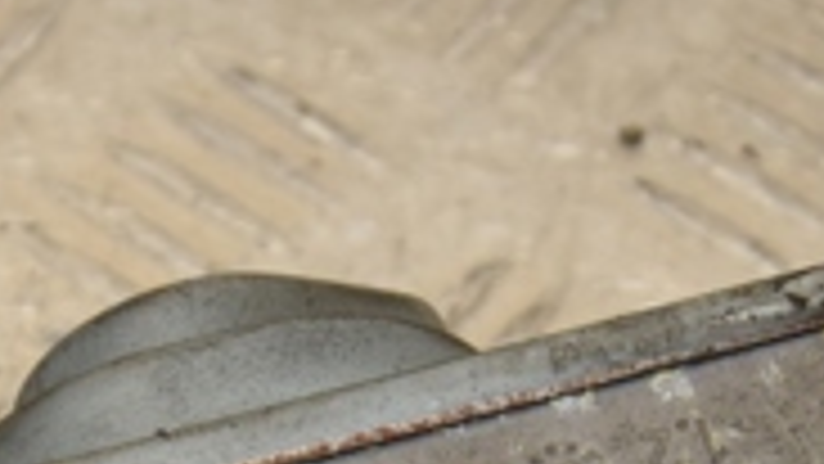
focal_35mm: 319
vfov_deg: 3.8
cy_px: 923
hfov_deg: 6.8
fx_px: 6971
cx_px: 383
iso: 800
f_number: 7.1
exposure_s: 1/200
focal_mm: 58
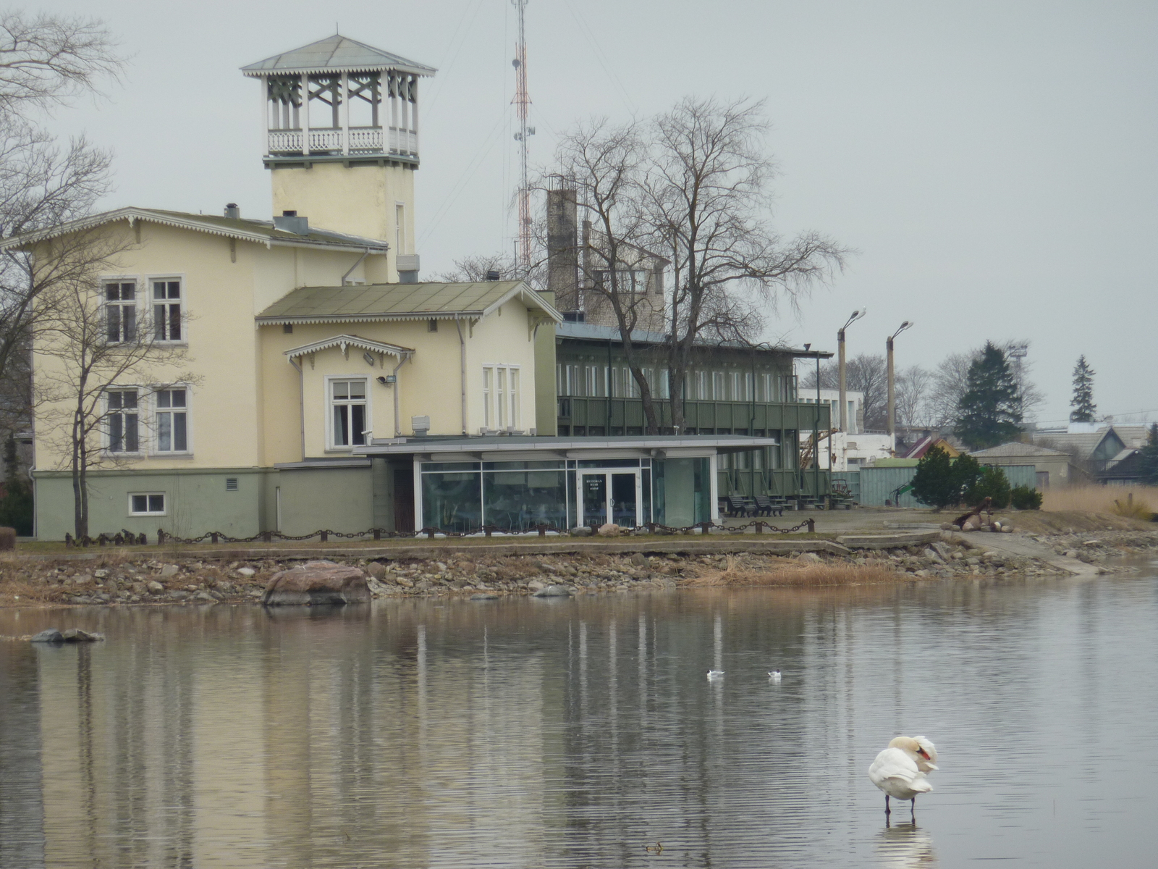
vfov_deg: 5.7
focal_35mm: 260
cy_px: 434
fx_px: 8698
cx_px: 579
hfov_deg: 7.6
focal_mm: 42.6
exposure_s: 1/320
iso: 80
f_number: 4.7
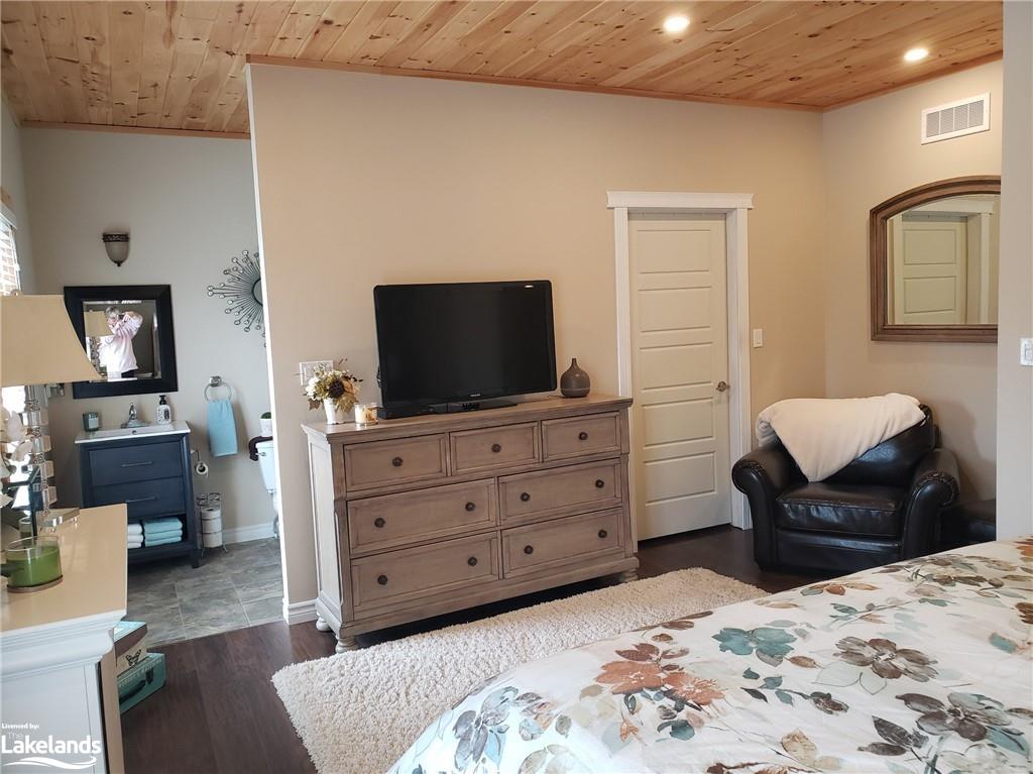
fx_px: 776
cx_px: 516
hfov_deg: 67.3
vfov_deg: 53.0
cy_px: 387
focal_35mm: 26
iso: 250
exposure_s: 1/60
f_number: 2.4
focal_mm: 4.3
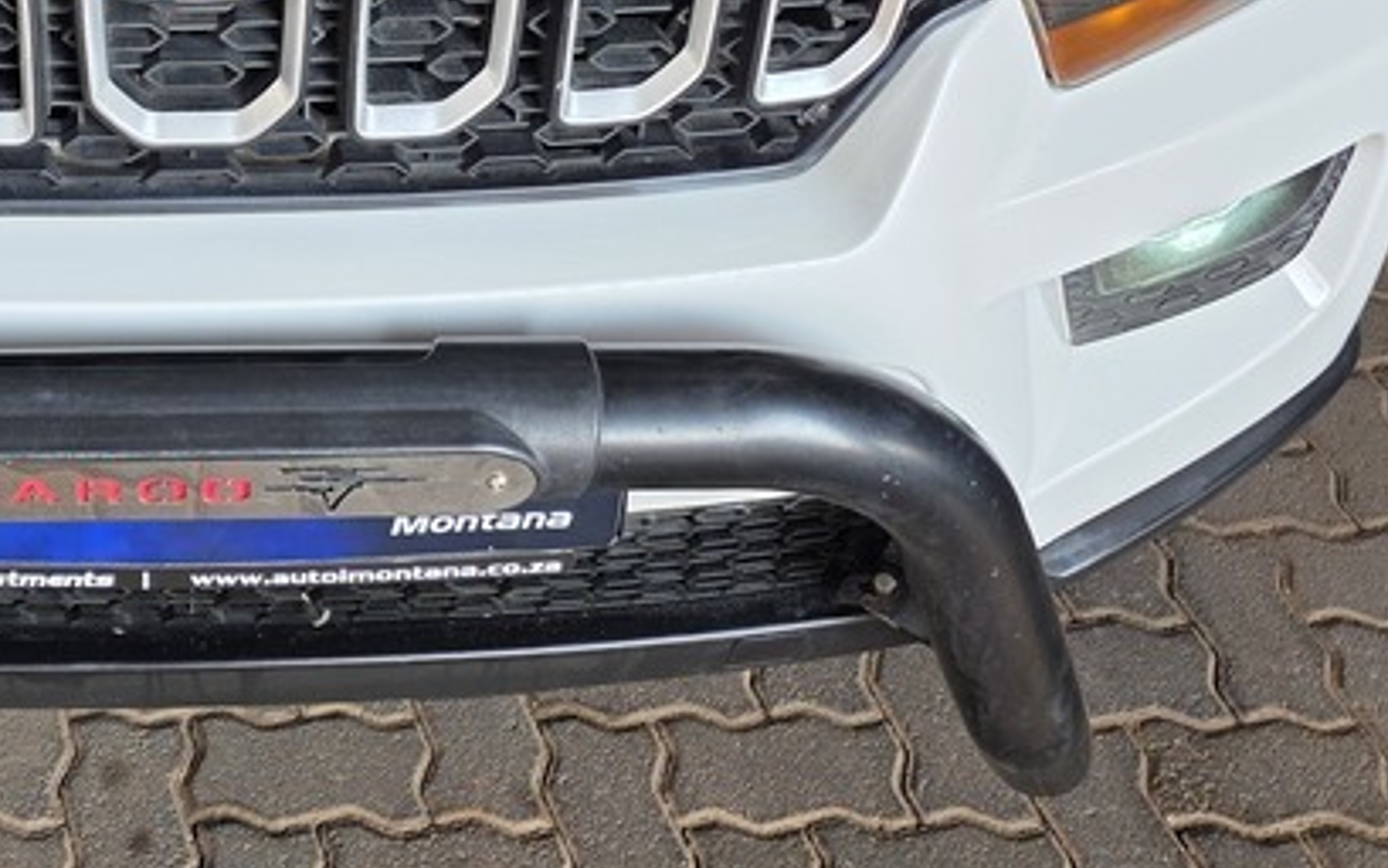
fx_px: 2308
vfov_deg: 19.4
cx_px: 200
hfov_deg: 32.2
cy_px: -312
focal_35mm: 61
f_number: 1.7
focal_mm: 6.25
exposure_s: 1/180
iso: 40
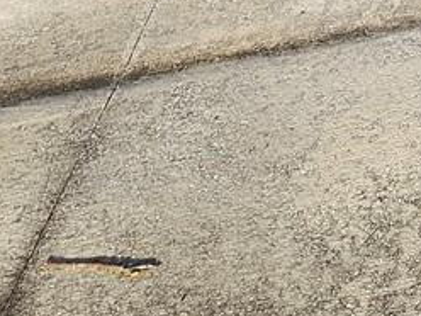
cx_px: 771
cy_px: -651
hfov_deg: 18.1
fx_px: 1022
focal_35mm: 84
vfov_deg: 10.9
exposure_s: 1/857
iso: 50
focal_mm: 2.2
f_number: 2.2
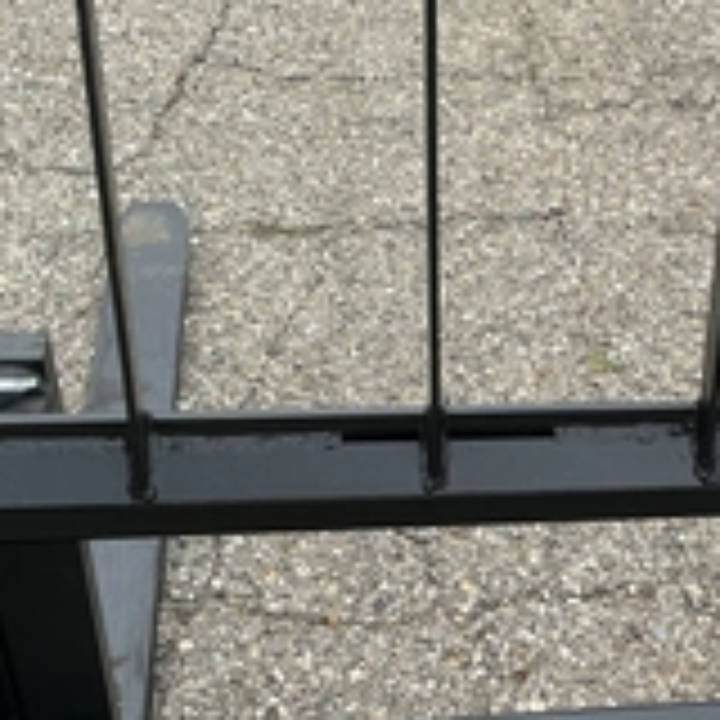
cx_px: 634
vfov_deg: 27.3
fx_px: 1459
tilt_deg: -42.1
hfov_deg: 26.9
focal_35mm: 62
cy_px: 558
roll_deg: -3.9
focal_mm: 3
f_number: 1.8
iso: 25
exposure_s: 1/627
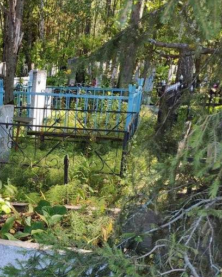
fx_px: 419
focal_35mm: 51
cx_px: -13
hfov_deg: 27.5
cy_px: 196
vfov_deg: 36.1
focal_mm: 4.77
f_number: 1.75
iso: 119
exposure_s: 1/100
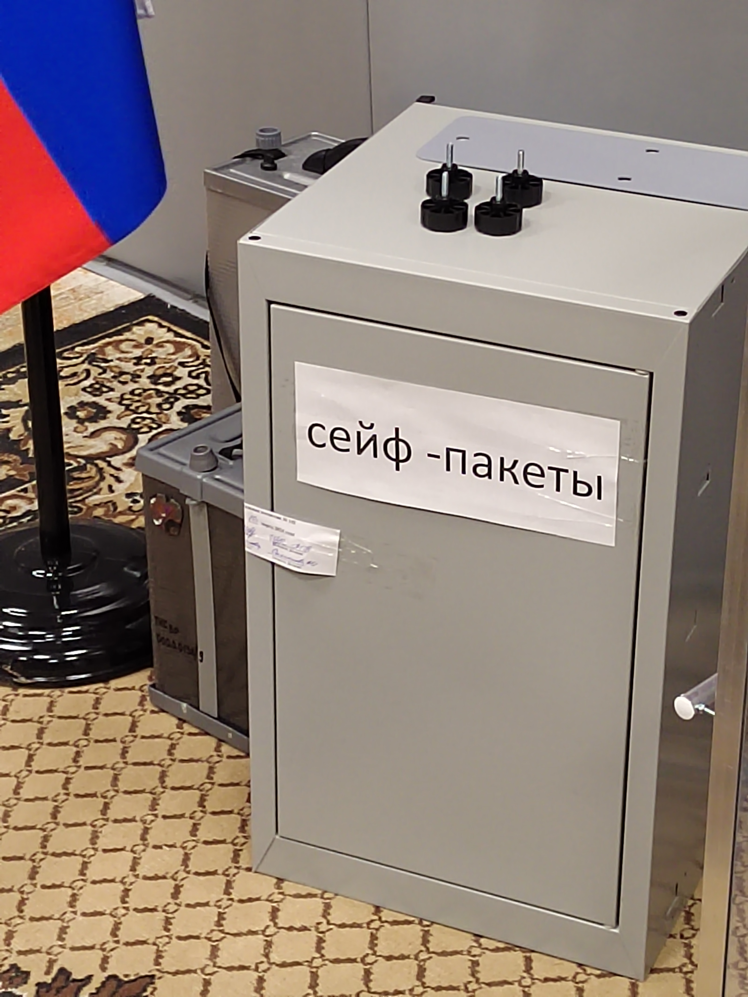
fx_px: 2420
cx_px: 374
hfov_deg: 17.6
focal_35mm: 84
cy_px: 498
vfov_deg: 23.3
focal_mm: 5.52
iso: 2453
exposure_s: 1/50
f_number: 1.9
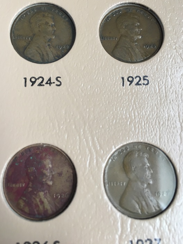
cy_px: 122
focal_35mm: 29
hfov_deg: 48.2
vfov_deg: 61.7
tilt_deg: -75.9
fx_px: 204
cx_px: 92
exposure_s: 1/30
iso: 50
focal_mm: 4.15
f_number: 2.2
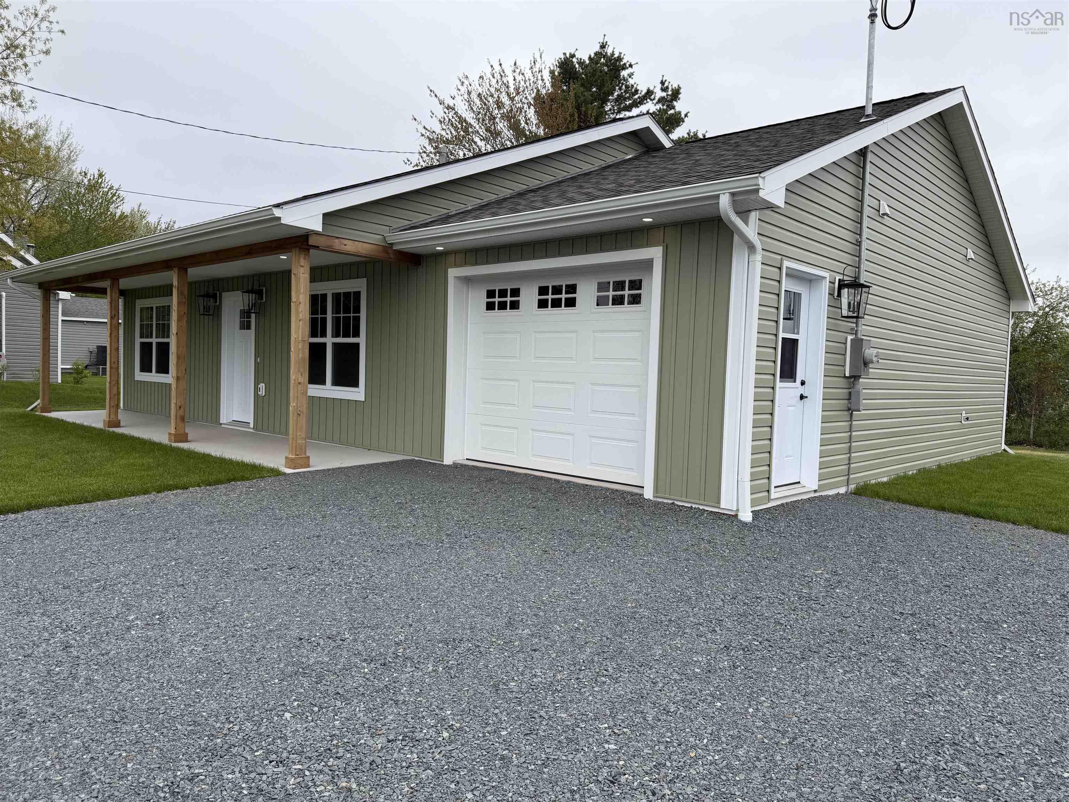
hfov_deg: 71.6
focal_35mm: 24
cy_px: 401
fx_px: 741
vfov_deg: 56.8
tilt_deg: -2.9
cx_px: 534
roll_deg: -2.0
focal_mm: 6.76
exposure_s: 1/2611
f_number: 1.78
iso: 80
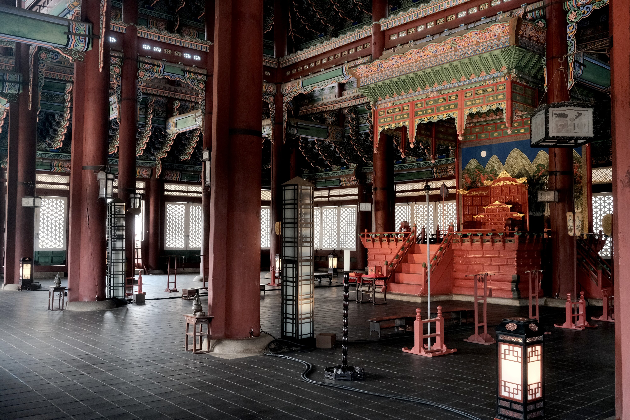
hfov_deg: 54.4
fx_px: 612
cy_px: 210
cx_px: 315
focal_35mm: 35
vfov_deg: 37.9
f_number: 5.6
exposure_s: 1/100
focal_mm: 23
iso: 2000
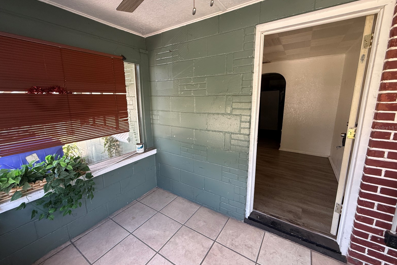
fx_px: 165
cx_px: 195
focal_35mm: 15
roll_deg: +0.2
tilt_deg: -9.8
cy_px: 128
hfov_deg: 100.4
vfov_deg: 77.3
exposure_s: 1/99
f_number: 2.2
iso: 200
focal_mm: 2.22
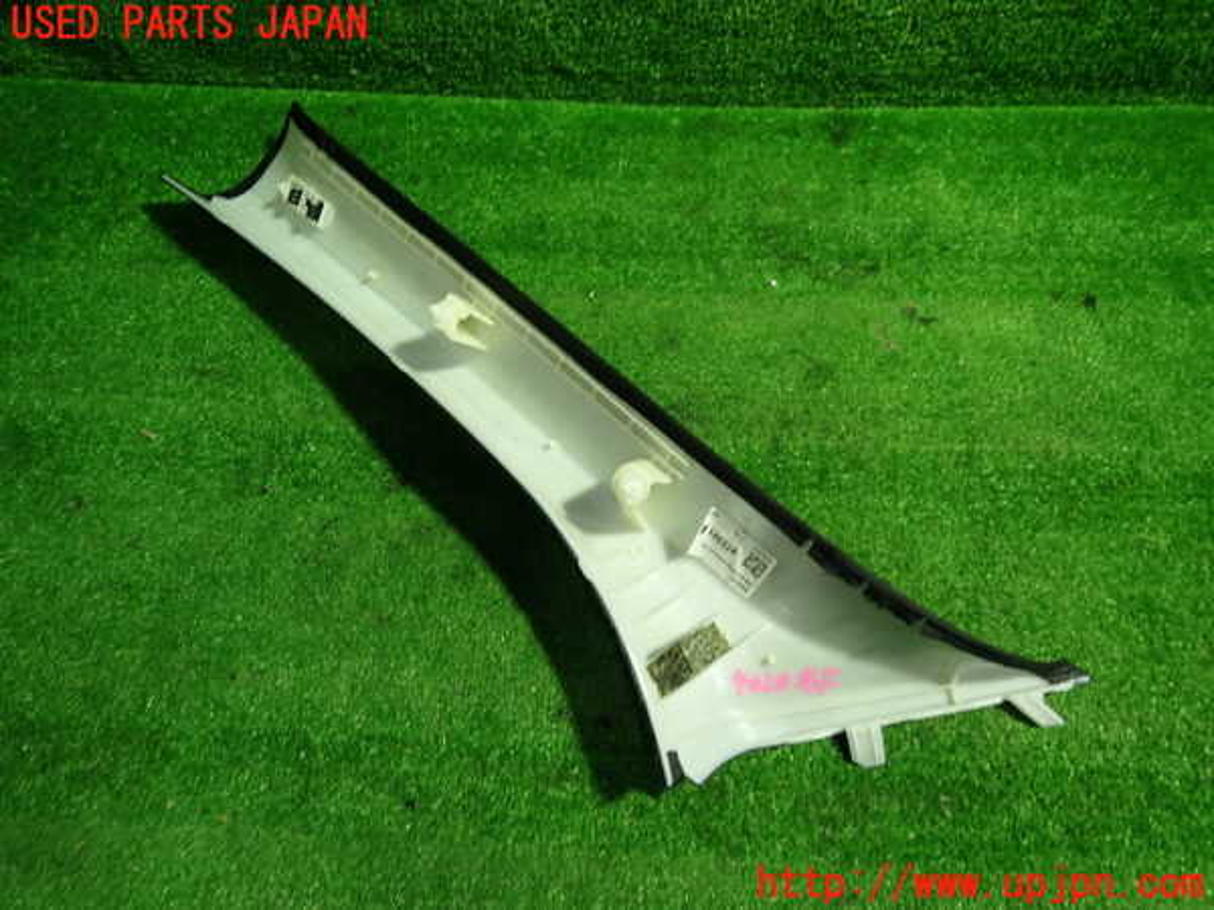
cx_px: 607
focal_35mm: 25
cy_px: 455
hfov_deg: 69.4
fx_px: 877
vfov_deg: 54.9
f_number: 2
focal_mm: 4.5
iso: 200
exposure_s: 1/40
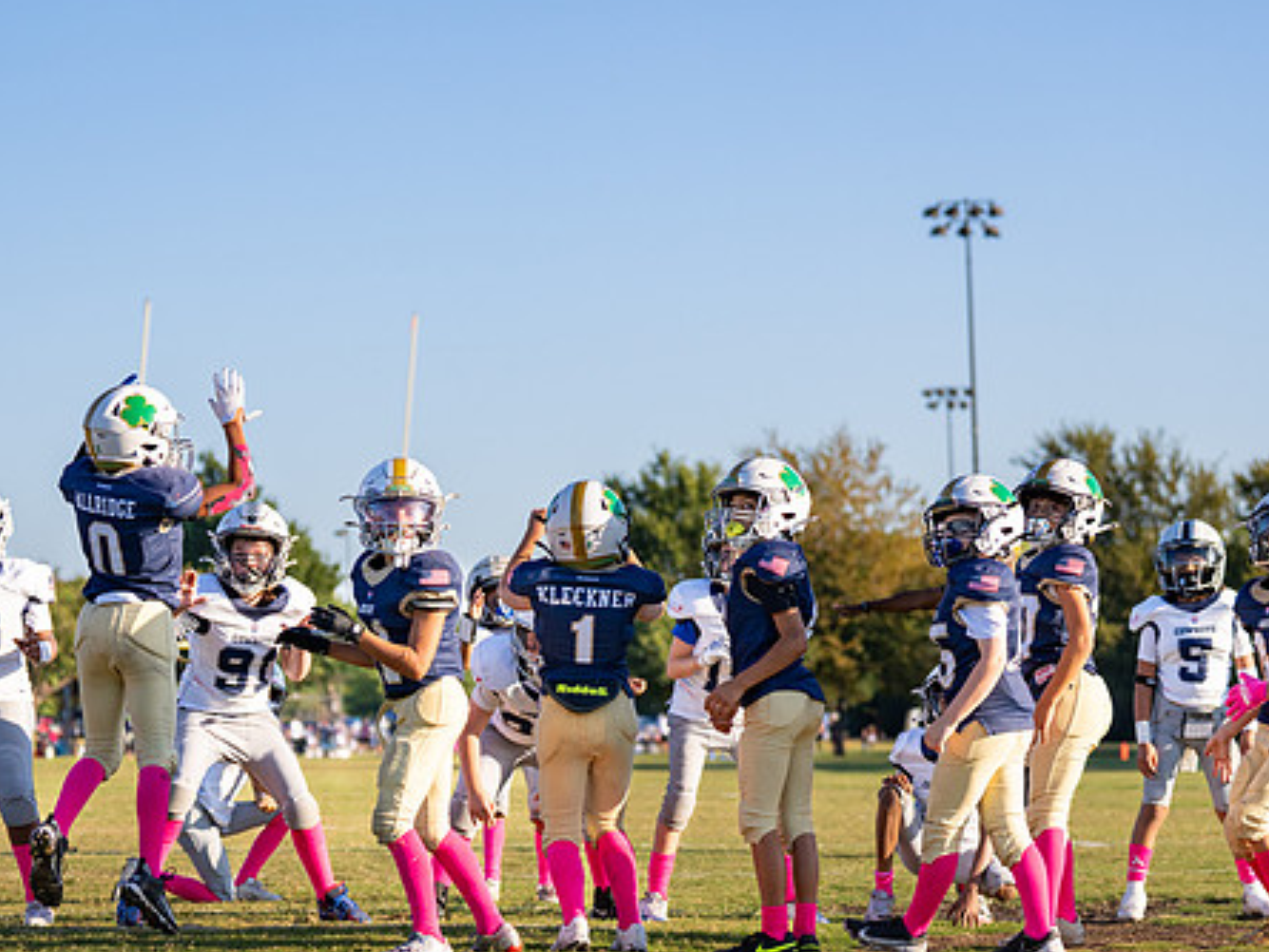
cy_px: 569
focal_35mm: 108
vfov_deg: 13.7
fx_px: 3960
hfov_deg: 18.2
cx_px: 509
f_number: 2.8
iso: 200
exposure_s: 1/3200
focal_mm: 70
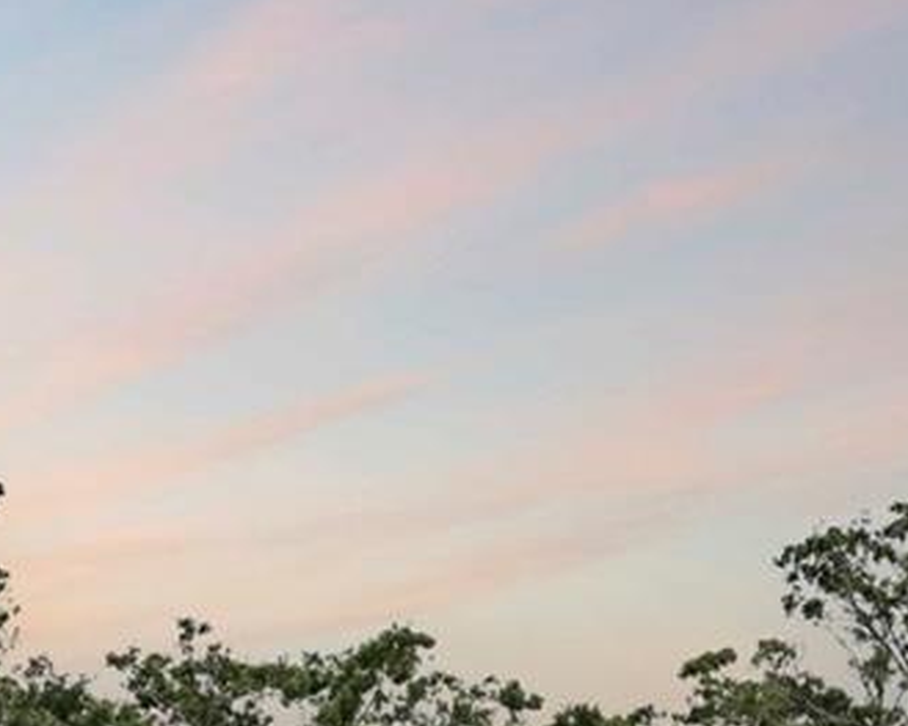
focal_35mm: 137
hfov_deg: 13.0
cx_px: 1510
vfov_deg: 10.9
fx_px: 3681
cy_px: 1063
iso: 1600
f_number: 5.6
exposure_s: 1/1600
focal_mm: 30
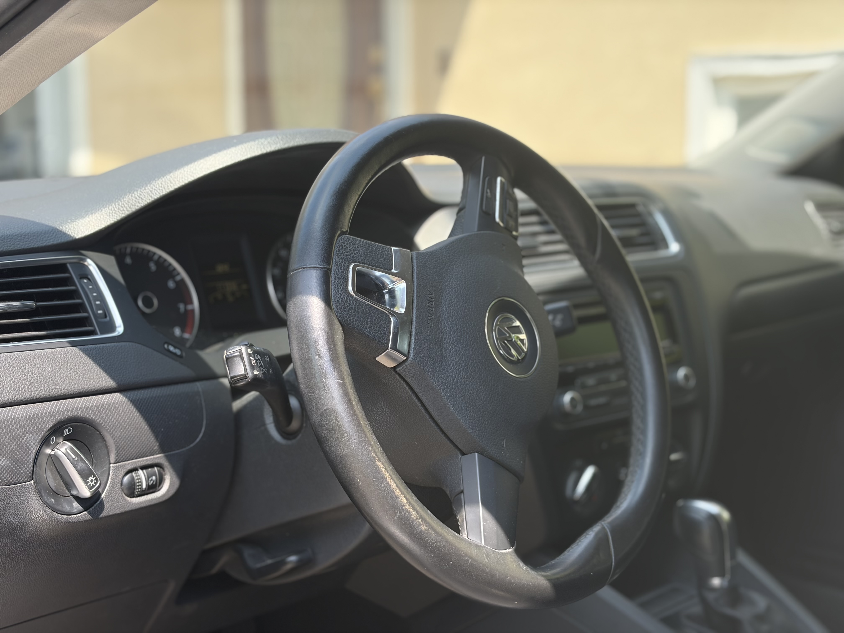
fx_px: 1268
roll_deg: +0.6
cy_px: 316
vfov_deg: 28.0
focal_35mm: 52
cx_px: 422
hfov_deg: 36.8
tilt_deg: -6.8
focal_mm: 5.96
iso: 32
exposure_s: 1/397
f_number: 1.6
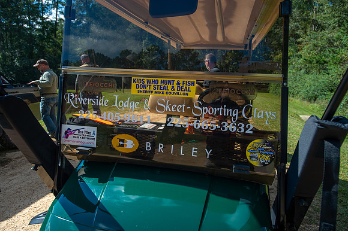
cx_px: 174
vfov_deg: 49.5
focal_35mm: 26
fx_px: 251
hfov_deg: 69.4
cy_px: 116
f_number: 5.6
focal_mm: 26
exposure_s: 1/500
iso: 160
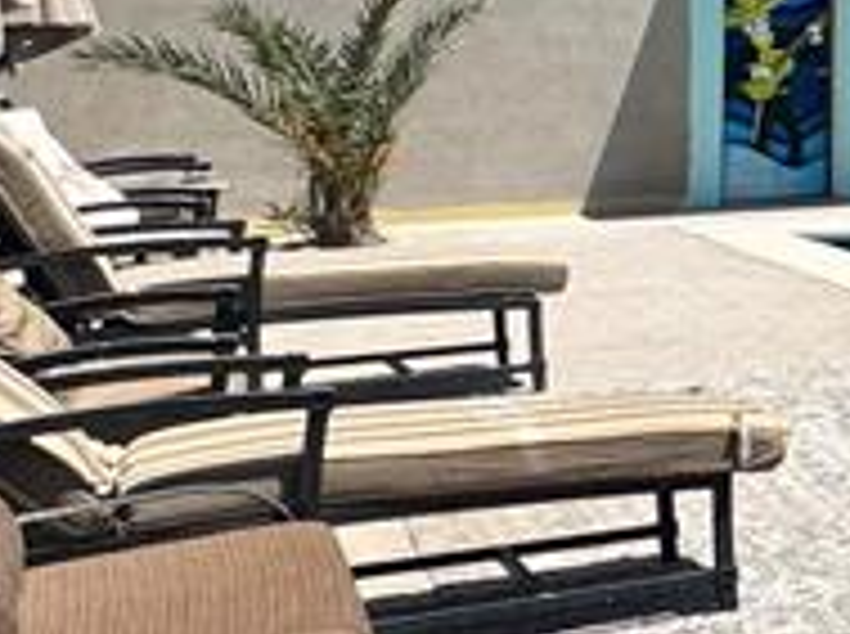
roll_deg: -0.6
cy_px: -9
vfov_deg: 18.8
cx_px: 1579
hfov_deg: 18.9
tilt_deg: +1.8
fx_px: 1863
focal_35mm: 76
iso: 50
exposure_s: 1/2985
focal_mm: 2.22
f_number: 2.2
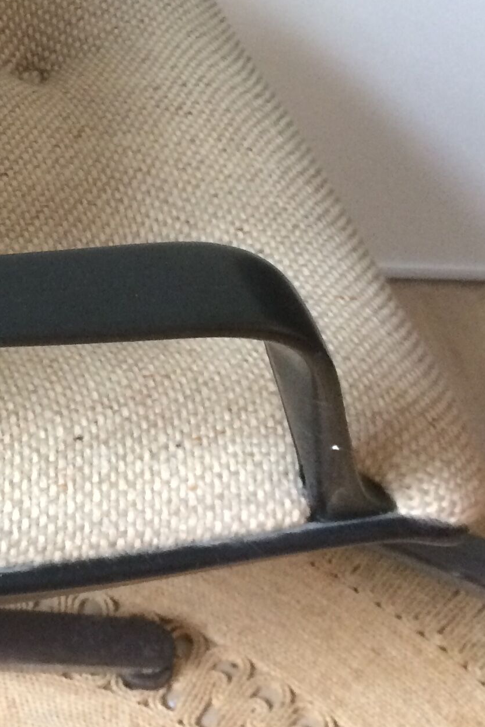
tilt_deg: -41.9
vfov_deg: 25.6
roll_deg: -3.9
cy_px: 256
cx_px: -193
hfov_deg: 16.1
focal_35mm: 79
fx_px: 1596
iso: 200
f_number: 2.2
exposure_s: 1/33
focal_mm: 4.15
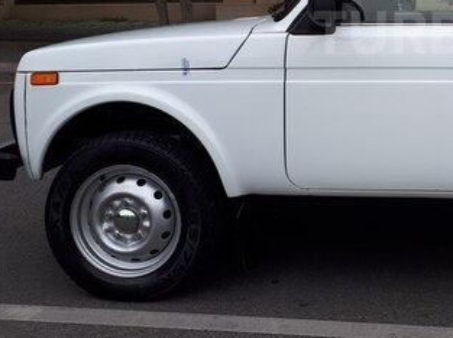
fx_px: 745
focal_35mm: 57
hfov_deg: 31.1
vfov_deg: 24.8
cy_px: 32
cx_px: 462
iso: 40
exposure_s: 1/247
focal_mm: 3.6
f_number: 1.9
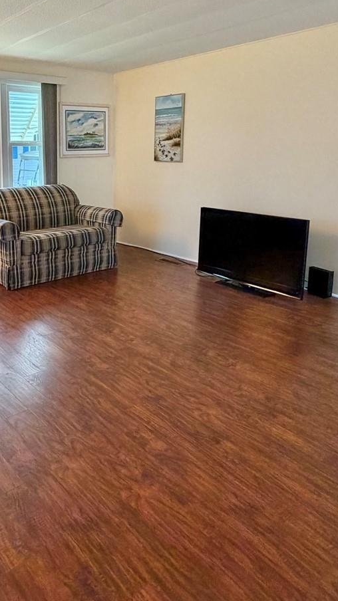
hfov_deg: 40.9
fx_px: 431
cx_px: 63
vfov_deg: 68.4
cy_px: 213
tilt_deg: -8.8
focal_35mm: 27
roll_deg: +1.3
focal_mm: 2.22
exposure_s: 1/60
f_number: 2.2
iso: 320
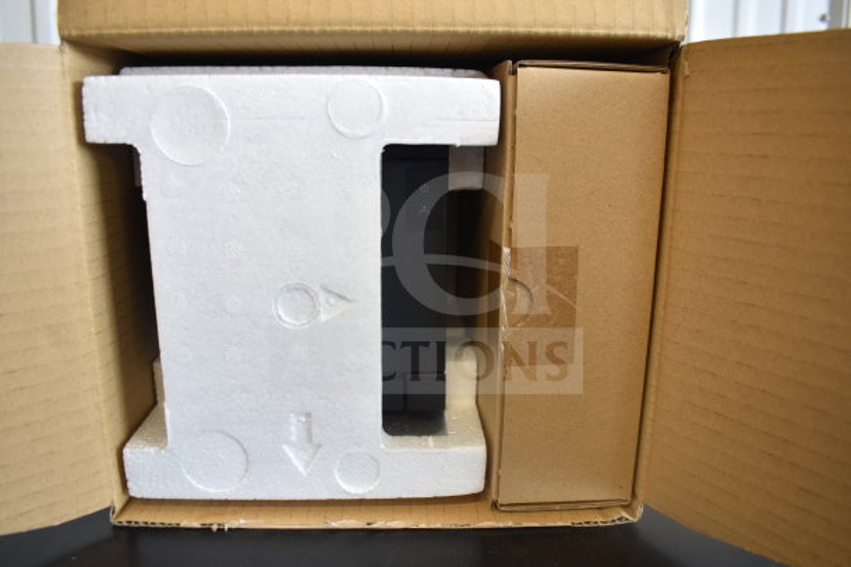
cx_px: 426
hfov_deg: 67.4
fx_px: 638
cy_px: 284
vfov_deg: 48.0
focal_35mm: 27
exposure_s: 1/30
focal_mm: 18
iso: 200
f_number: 3.5
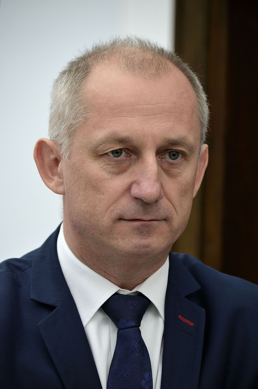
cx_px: 129
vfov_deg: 9.2
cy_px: 194
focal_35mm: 225
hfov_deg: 6.1
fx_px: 2430
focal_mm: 150
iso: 800
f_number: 4.8
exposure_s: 1/160
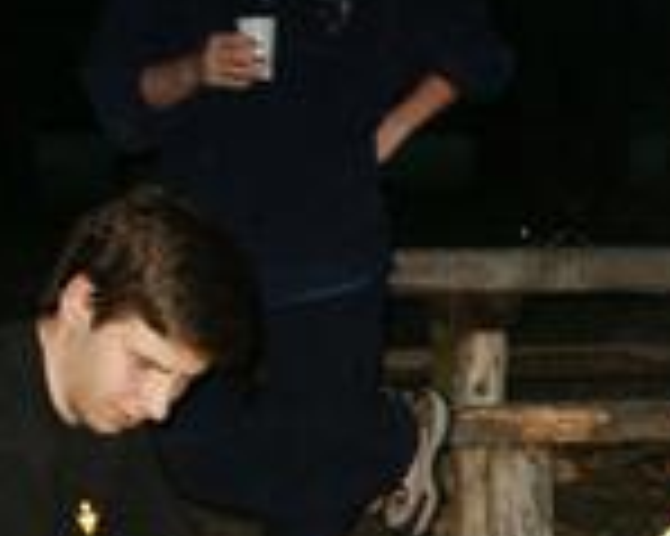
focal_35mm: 138
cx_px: 1151
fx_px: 2735
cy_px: 685
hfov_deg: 12.8
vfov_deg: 10.9
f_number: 3
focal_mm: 7.18
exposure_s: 1/45
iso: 200
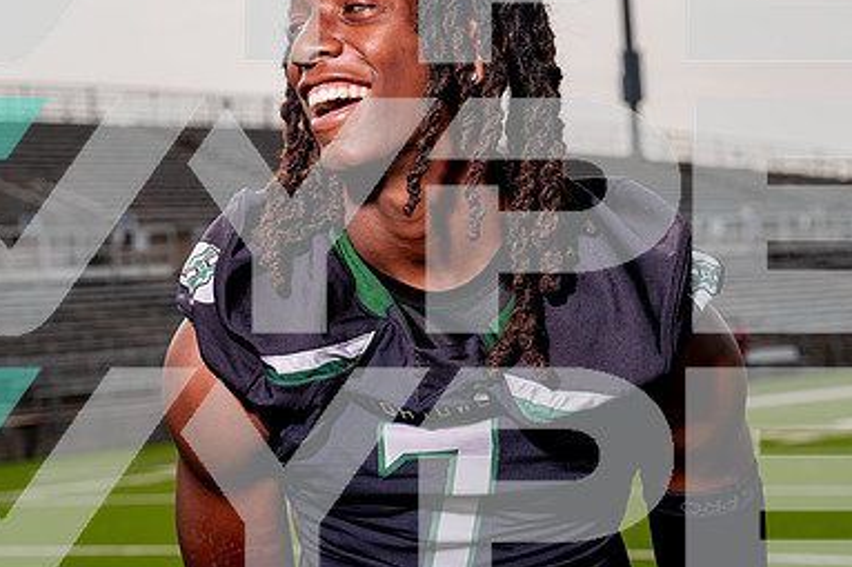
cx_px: 383
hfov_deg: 21.7
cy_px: 217
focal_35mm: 94
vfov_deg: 14.5
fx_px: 2224
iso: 100
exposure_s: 1/1250
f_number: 5.6
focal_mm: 62
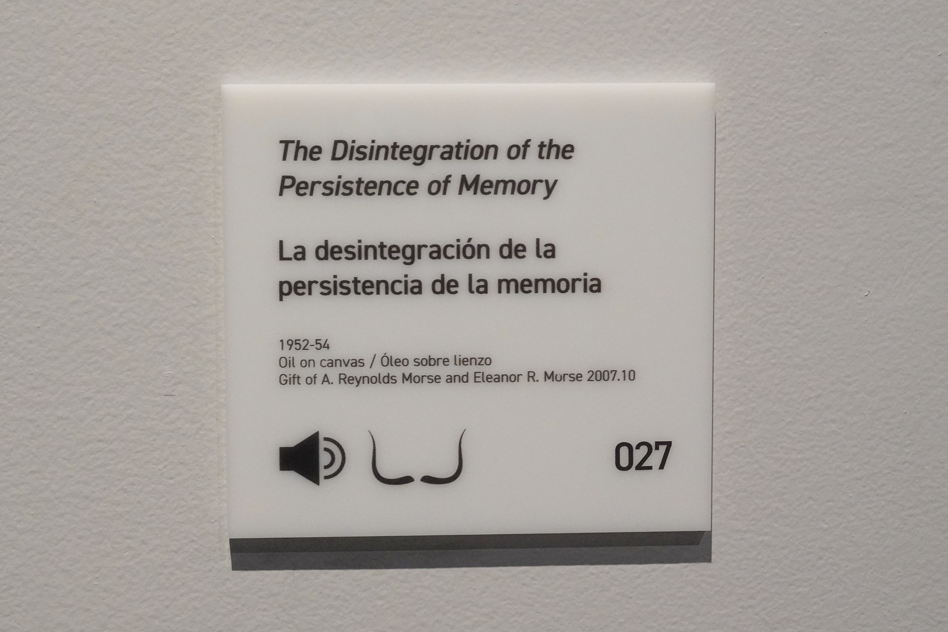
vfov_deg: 22.6
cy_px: 316
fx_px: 1580
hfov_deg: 33.4
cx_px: 474
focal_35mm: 60
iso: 8000
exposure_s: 1/100
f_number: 9
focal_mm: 60
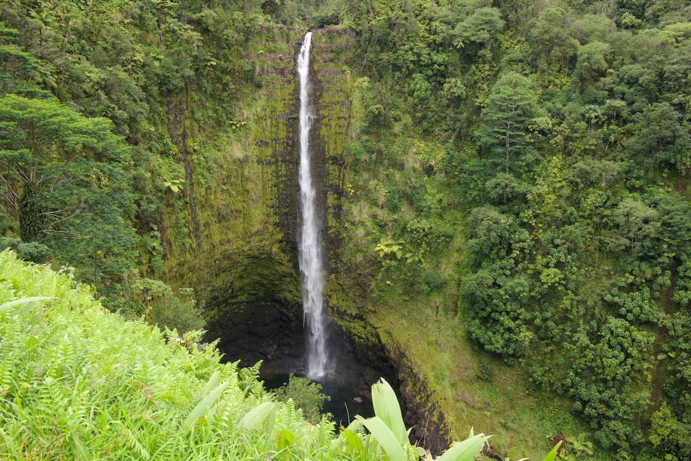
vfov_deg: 43.6
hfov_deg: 61.9
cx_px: 346
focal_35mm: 30
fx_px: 576
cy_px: 230
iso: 180
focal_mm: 30
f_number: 20
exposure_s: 1/20
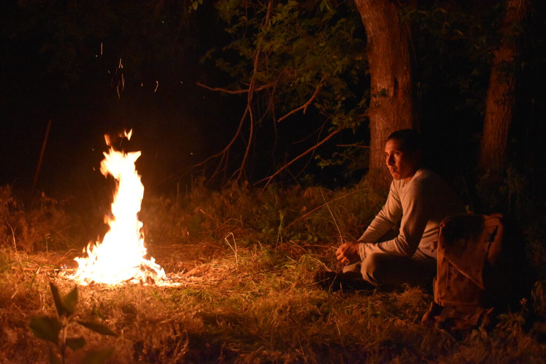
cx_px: 273
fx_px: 614
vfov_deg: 33.0
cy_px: 182
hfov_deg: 47.9
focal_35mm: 40
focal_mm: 27
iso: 6400
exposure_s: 1/60
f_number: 4
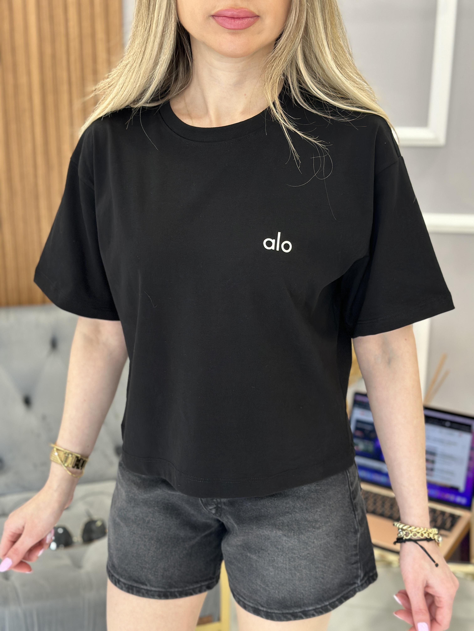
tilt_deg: -17.1
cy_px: 316
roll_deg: -0.3
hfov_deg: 30.3
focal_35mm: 48
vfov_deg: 39.7
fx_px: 876
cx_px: 237
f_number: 1.78
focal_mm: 6.86
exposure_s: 1/60
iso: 160
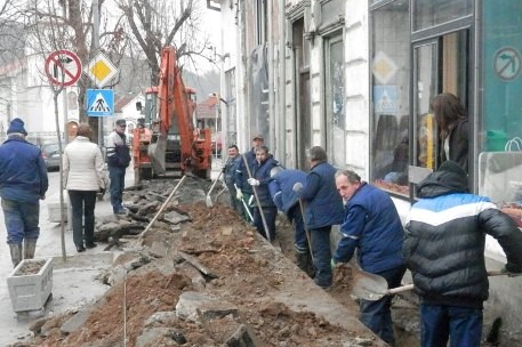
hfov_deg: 35.7
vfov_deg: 24.1
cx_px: 268
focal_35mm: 56
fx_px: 811
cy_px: 209
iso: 800
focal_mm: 8.9
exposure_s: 1/500
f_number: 4
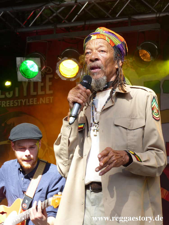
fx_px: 924
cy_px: 112
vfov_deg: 13.9
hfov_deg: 10.4
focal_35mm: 142
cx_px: 84
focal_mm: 25.6
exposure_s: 1/125
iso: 100
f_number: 4
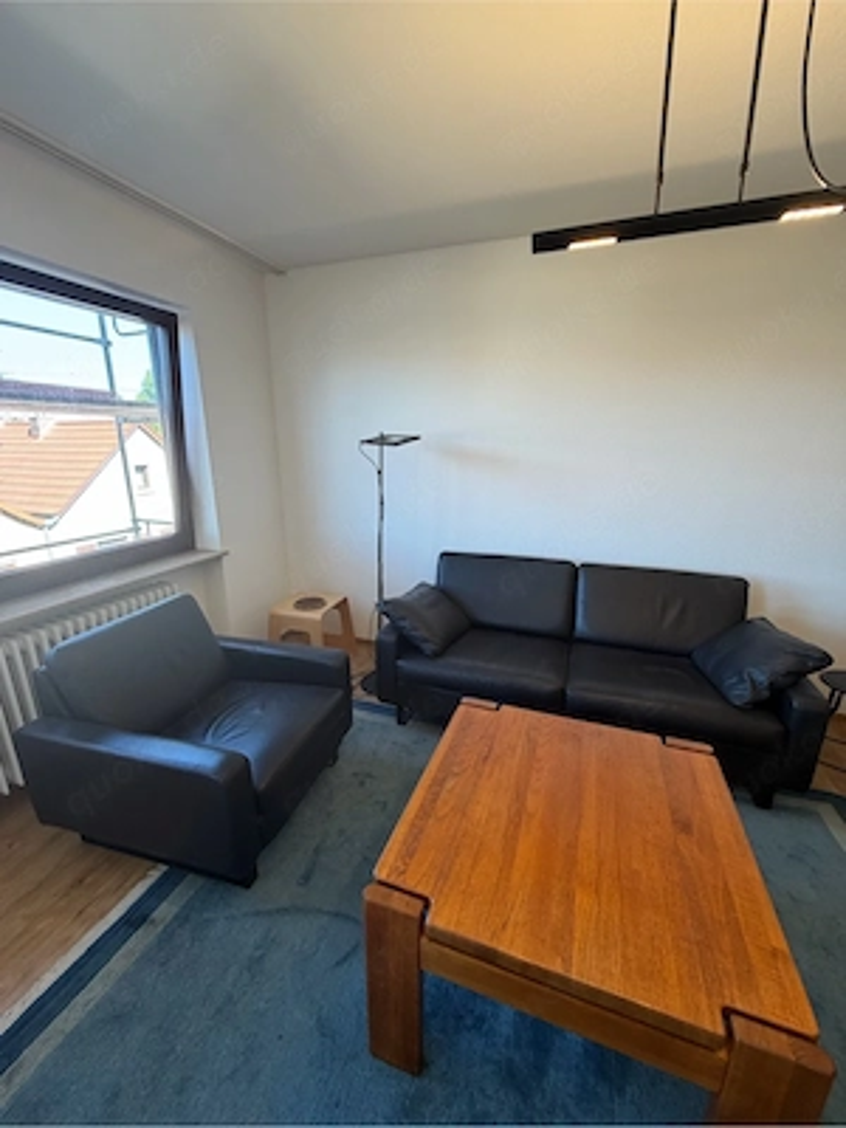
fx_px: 456
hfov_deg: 85.7
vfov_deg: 102.1
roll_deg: +0.6
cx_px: 423
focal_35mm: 14
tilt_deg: -14.7
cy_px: 564
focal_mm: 2.22
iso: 125
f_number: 2.2
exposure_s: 1/100
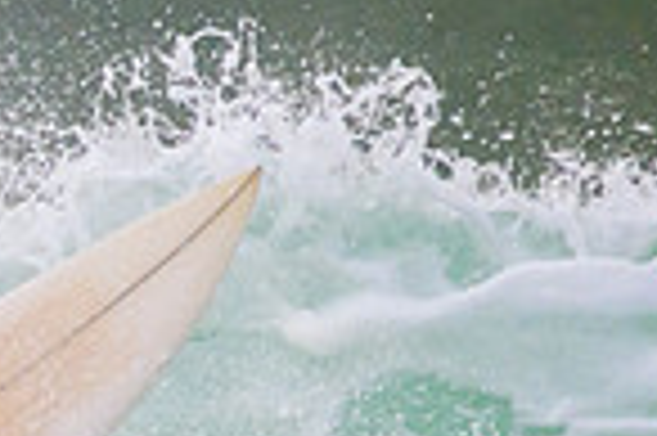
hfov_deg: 0.6
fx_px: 58079
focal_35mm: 3186
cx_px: -459
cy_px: 650
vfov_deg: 0.4
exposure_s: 1/2000
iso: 2000
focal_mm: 800
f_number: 11
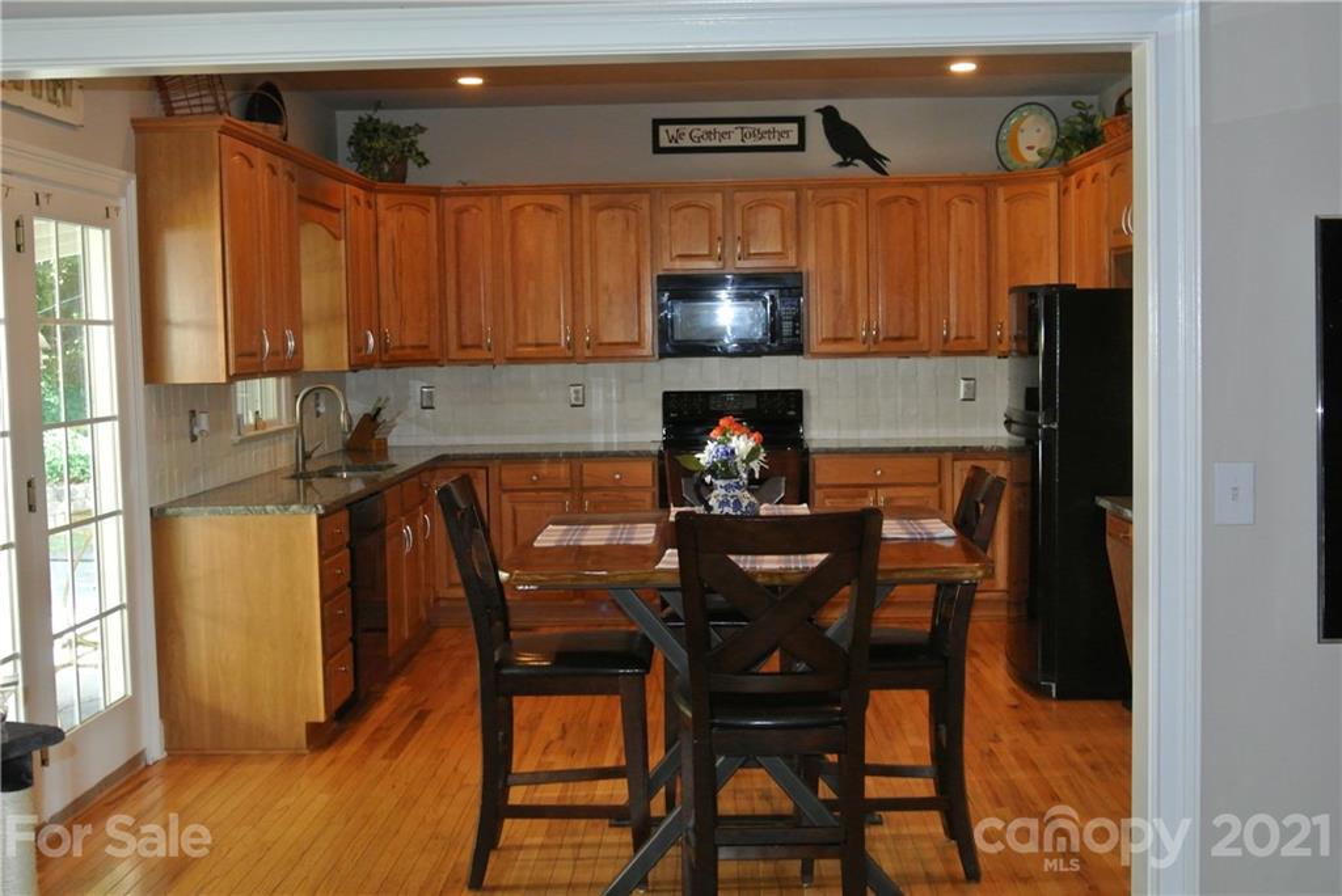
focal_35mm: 45
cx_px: 671
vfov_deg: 29.9
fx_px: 1678
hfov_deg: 43.6
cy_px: 448
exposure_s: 1/60
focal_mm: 16.9
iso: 800
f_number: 4.5
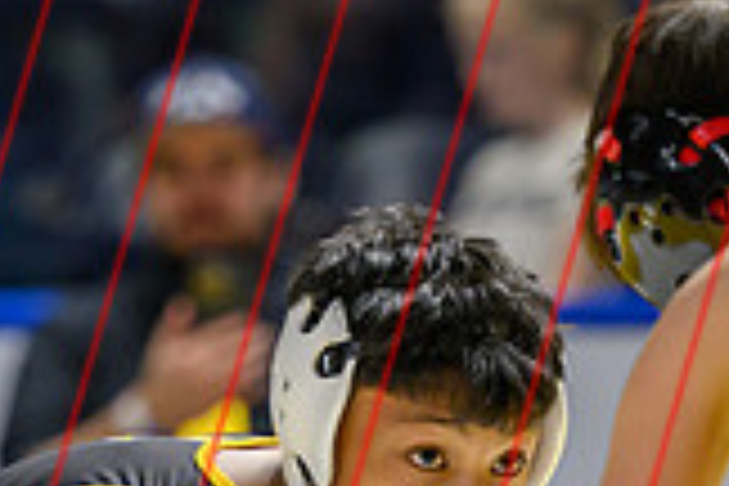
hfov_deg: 3.3
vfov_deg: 2.2
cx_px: 296
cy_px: 965
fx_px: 12595
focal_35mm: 622
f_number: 2.8
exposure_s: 1/800
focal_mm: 140
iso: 2200
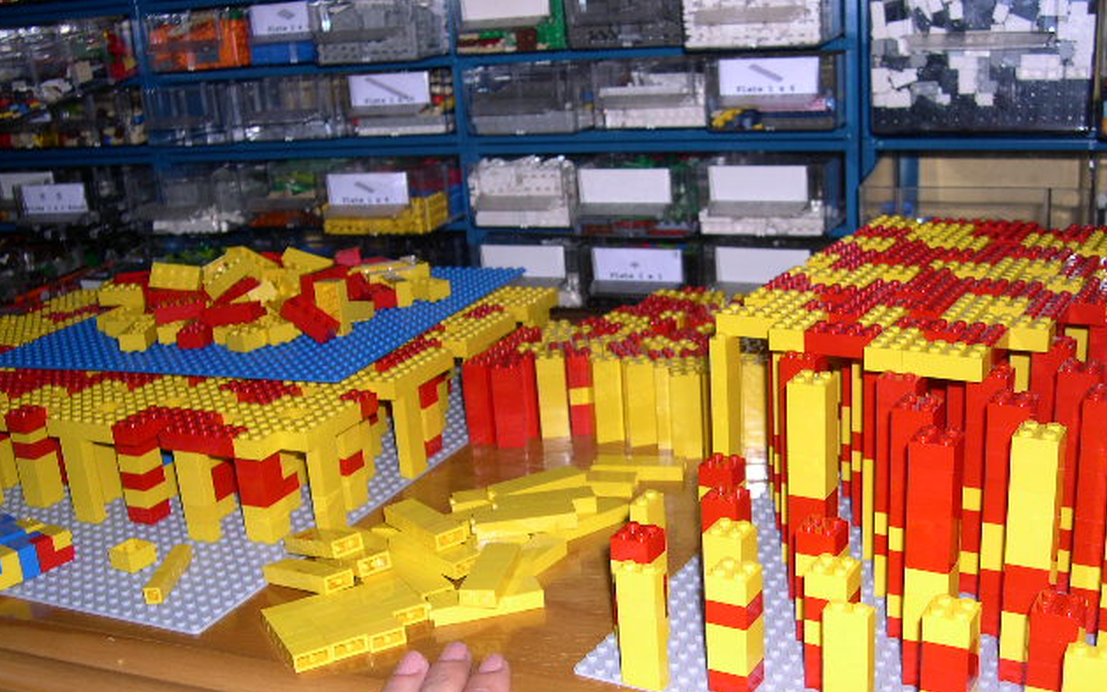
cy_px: 407
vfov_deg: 31.2
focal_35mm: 41
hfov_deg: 48.2
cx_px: 551
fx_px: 1237
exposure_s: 1/60
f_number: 2.8
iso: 100
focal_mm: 8
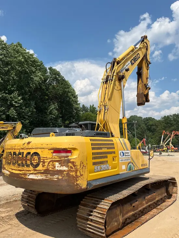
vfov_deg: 67.3
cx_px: 90
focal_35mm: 26
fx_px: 179
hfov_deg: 53.1
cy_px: 119
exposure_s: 1/5319
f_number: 1.6
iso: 50
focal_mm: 5.1
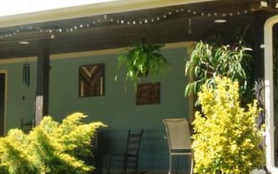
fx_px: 864
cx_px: 179
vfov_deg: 11.5
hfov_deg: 18.2
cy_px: 57
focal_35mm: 114
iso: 400
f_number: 16
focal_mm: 14.5
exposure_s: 1/60
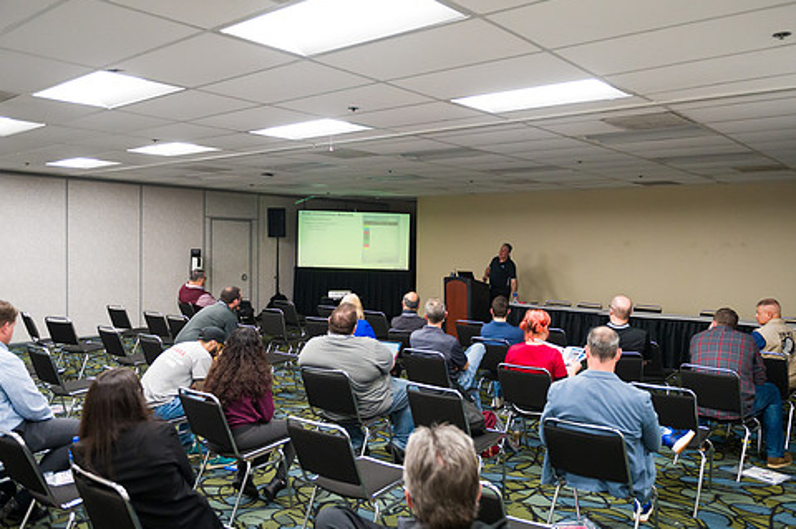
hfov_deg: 63.4
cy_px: 260
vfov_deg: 44.9
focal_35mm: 29
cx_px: 454
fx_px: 641
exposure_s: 1/320
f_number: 3.2
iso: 3200
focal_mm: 24
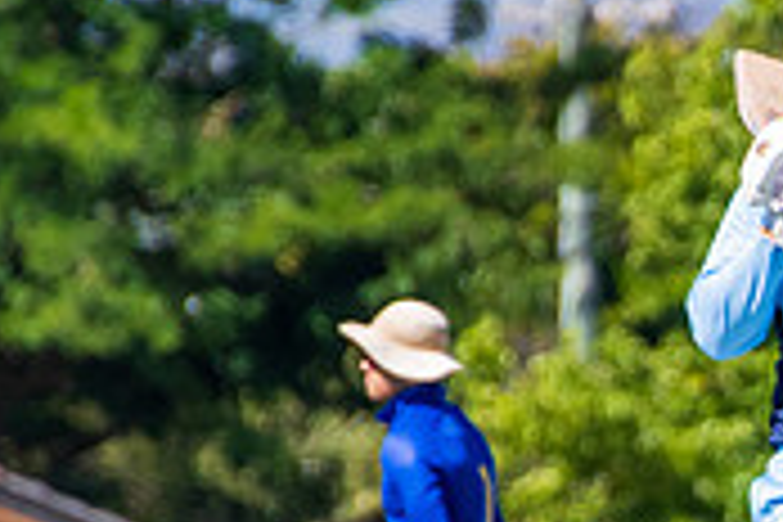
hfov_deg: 1.0
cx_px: 860
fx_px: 43888
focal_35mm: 2018
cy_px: 369
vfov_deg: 0.7
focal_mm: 400
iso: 400
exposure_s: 1/1600
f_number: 7.1
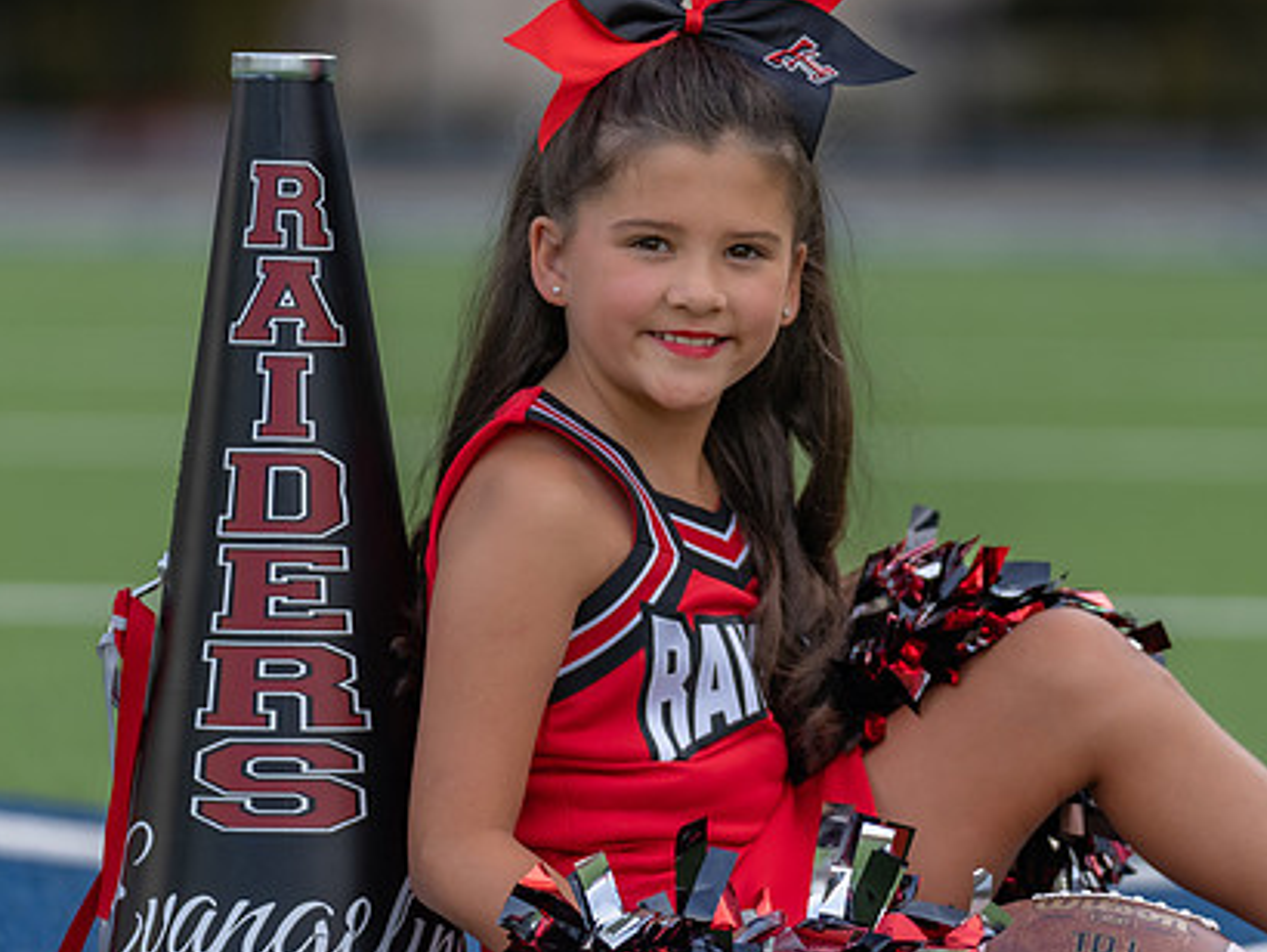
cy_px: 485
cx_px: 669
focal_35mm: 252
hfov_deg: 7.9
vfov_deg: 5.9
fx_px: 9229
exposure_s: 1/320
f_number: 2.8
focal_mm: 154
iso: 125
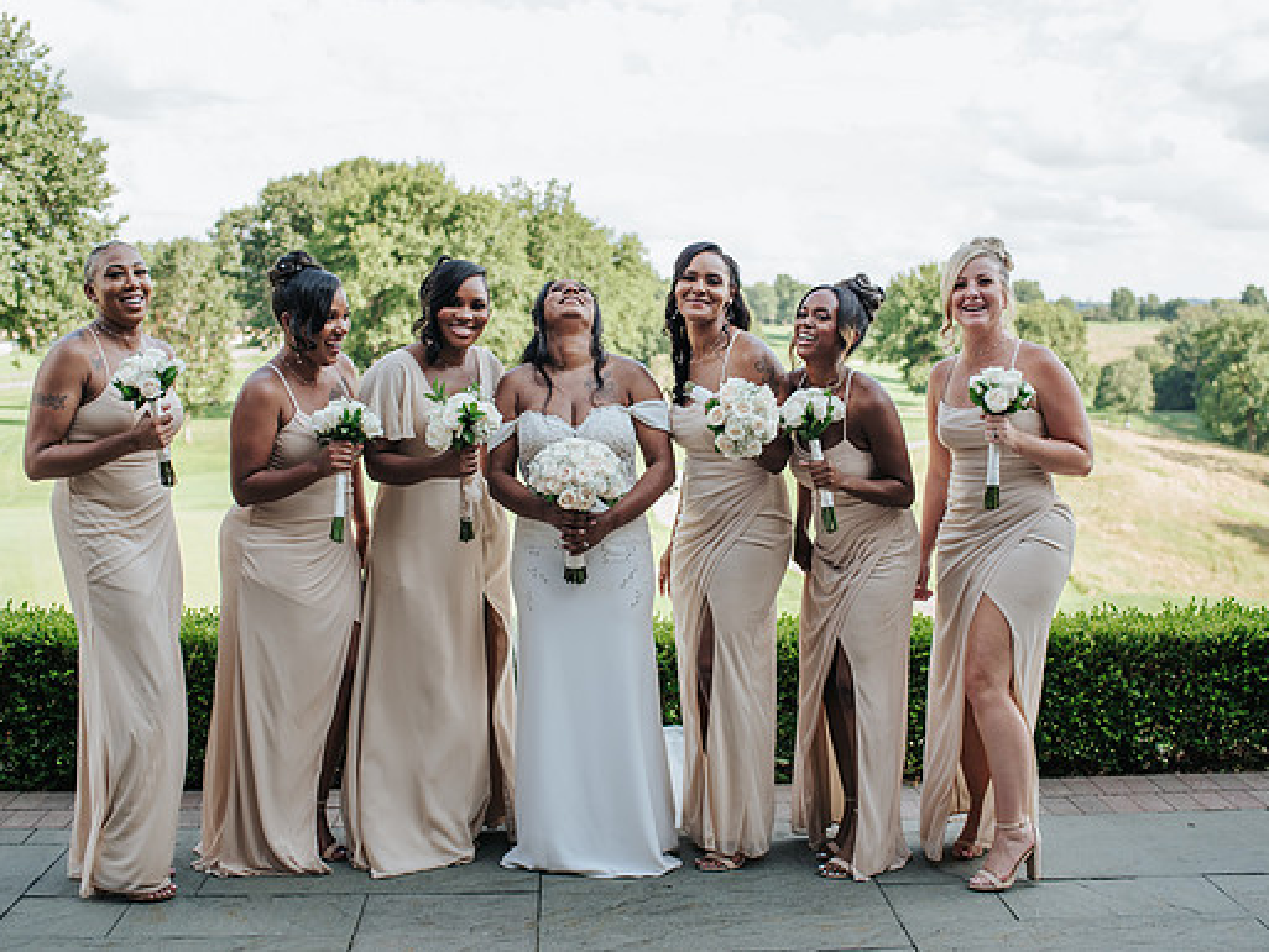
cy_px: 441
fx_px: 1613
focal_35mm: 44
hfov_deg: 42.9
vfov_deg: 32.9
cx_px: 663
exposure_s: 1/250
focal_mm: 35
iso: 100
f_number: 2.8
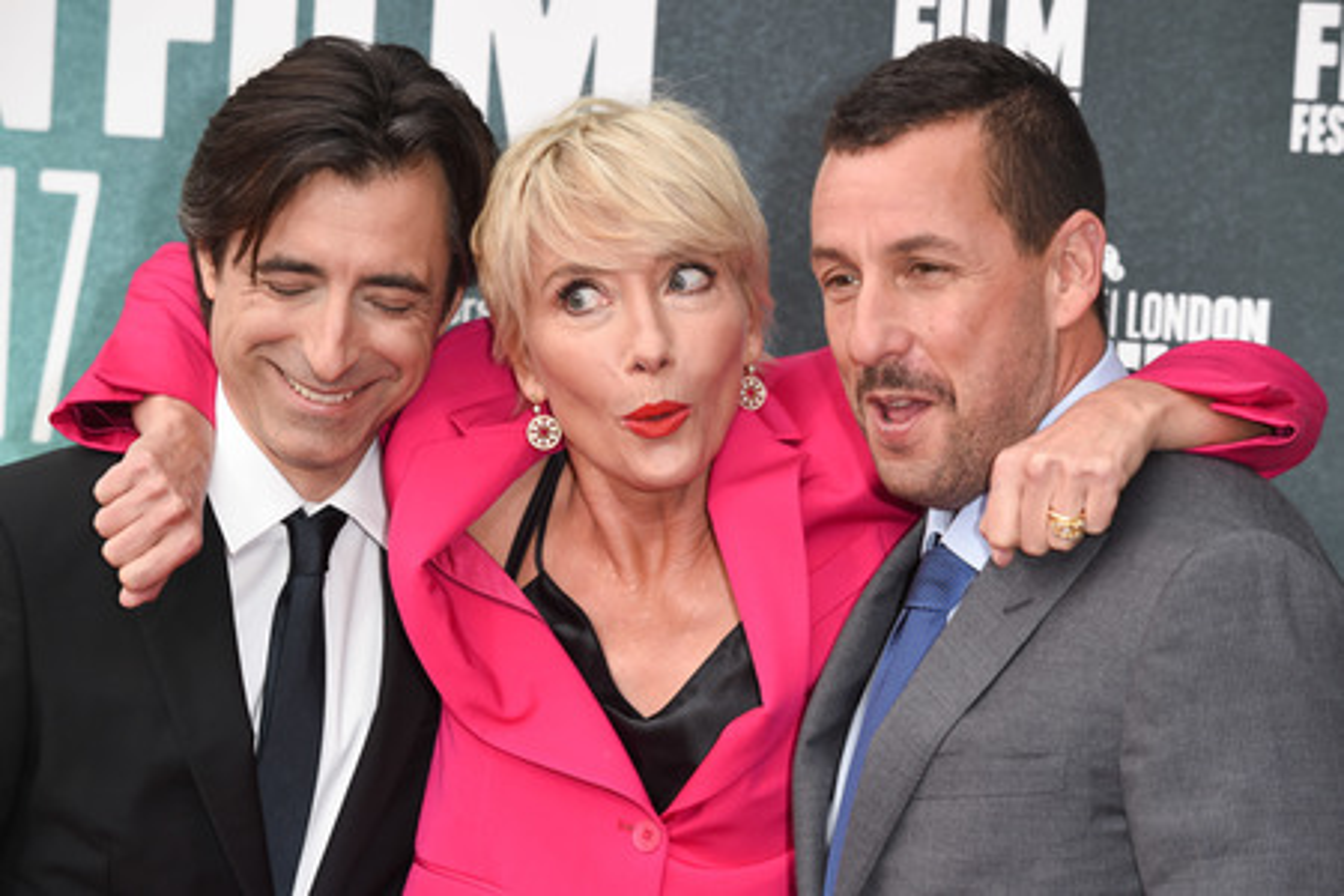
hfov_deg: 15.2
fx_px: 5040
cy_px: 448
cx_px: 672
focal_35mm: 135
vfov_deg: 10.2
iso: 400
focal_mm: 135
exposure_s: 1/250
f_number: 6.3
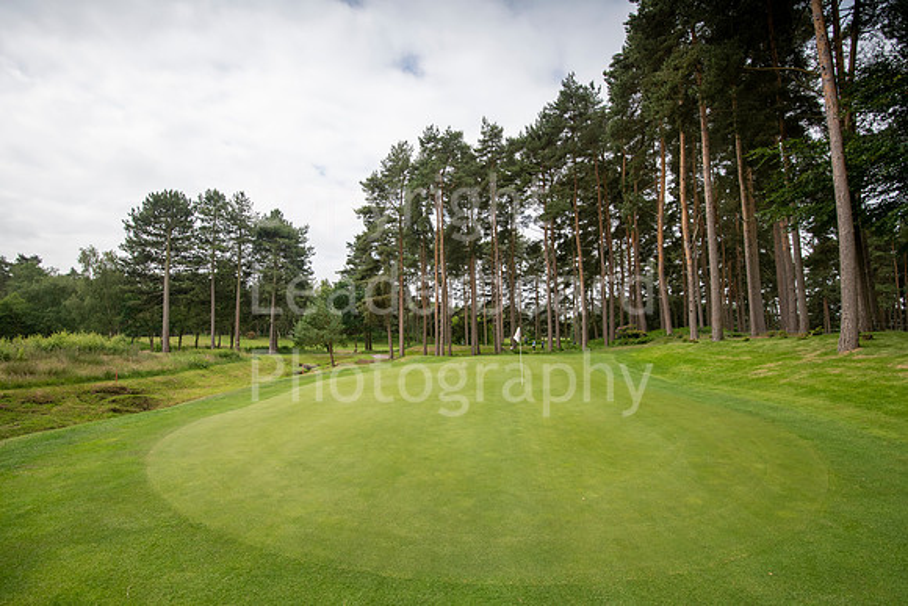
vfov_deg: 73.8
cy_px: 303
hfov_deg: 96.7
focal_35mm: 16
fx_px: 404
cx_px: 454
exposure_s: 1/500
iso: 400
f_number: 8
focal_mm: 16
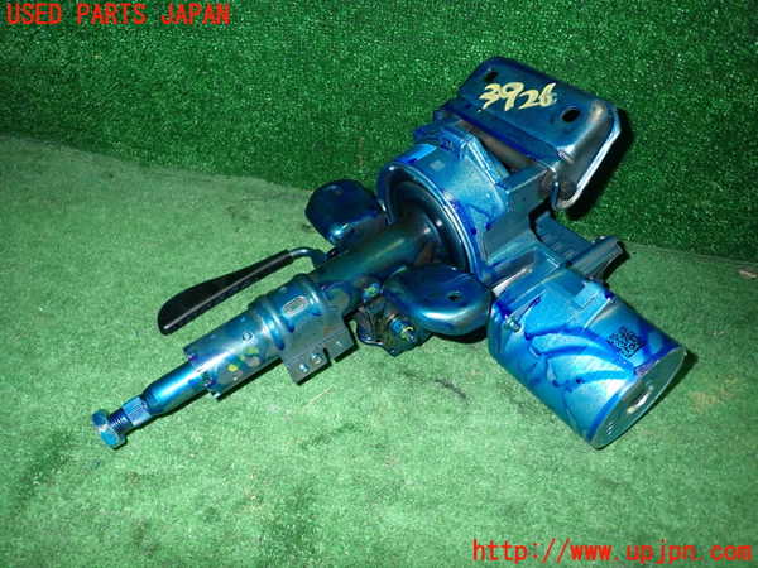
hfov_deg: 69.4
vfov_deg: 54.9
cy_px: 284
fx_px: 547
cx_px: 379
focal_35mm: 25
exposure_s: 1/30
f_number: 5.6
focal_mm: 4.5
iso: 800
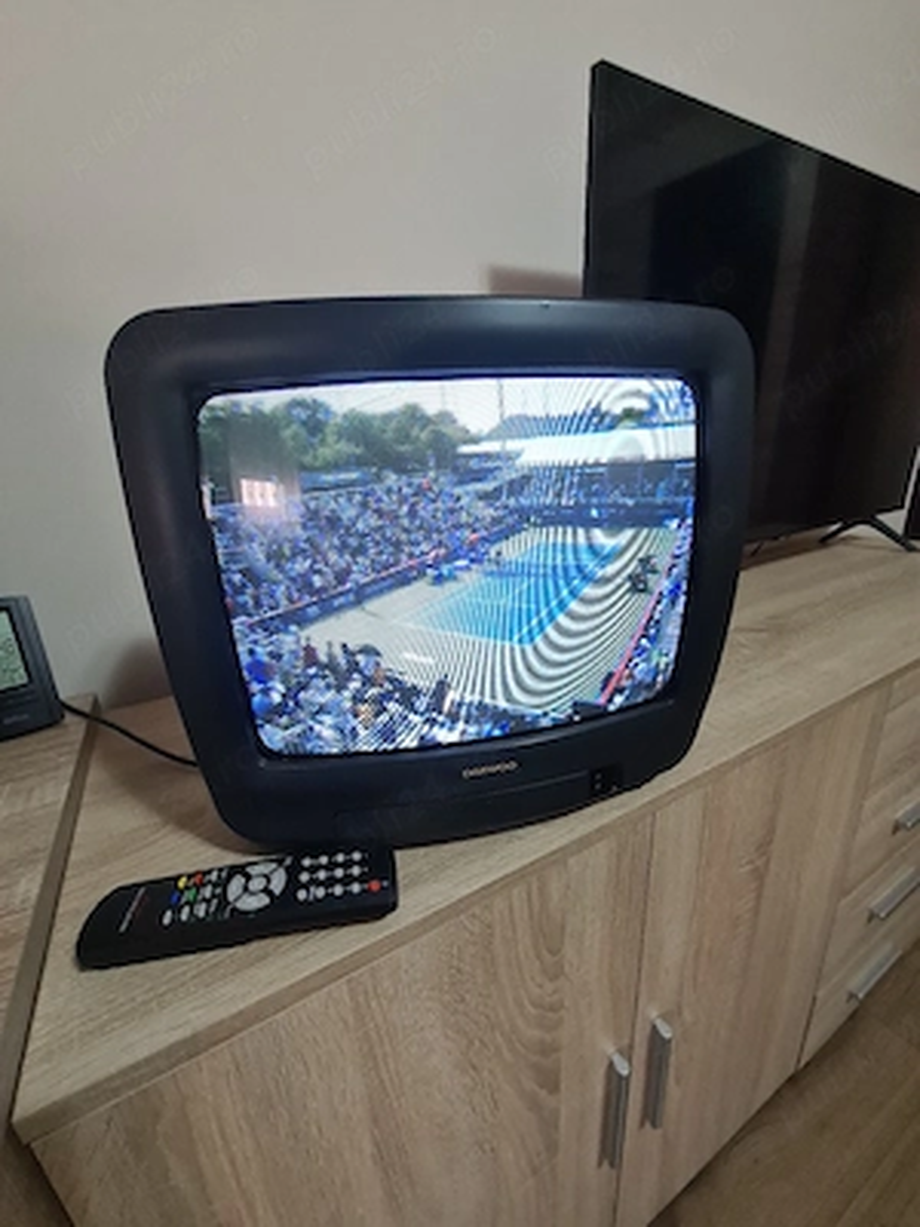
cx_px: 460
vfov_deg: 106.2
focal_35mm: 13
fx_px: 461
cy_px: 614
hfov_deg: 89.9
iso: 250
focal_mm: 2.22
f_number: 2.2
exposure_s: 1/50
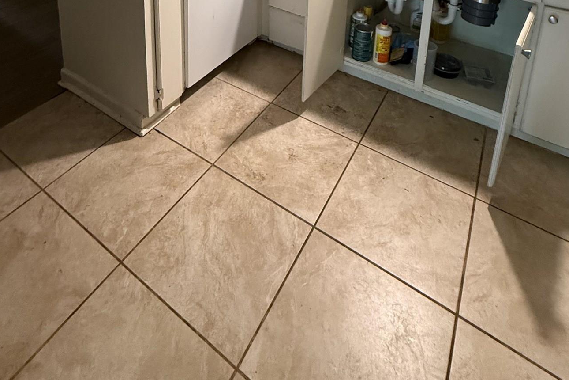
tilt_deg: -12.6
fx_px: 411
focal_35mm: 26
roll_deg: -0.7
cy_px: -86
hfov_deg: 69.2
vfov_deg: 36.7
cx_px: 256
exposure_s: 1/60
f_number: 2.2
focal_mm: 2.22
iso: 640
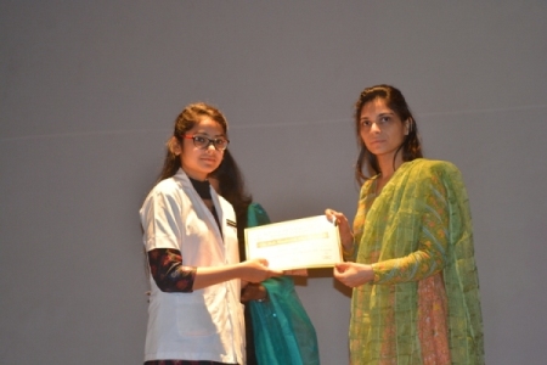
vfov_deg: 16.6
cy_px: 182
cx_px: 274
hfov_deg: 24.6
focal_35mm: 82
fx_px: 1253
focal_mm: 55
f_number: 5.6
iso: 560
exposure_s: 1/60
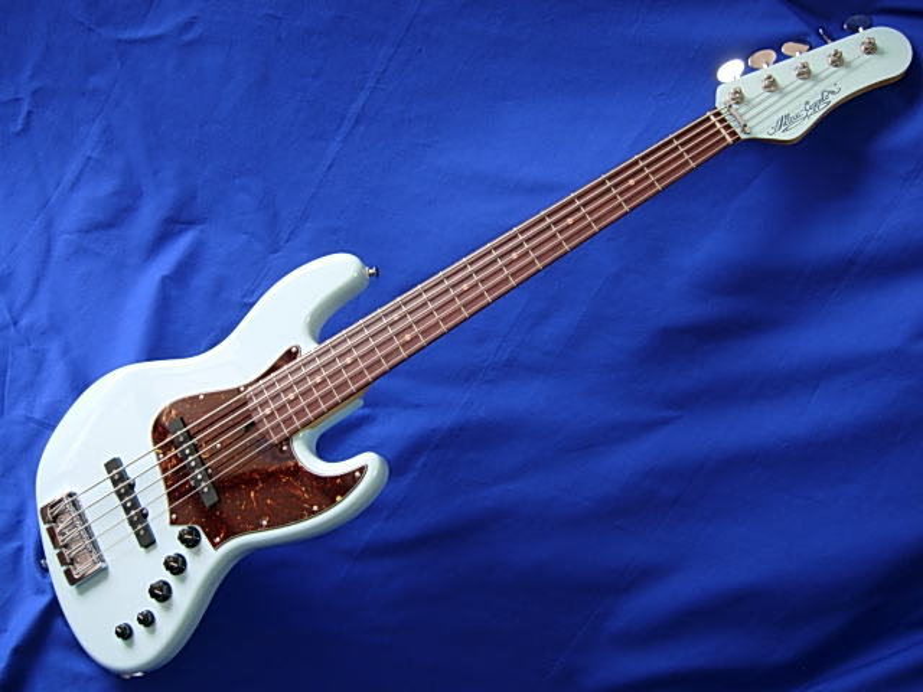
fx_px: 960
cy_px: 346
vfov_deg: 39.7
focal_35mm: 36
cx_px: 462
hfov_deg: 51.4
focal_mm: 7.5
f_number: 2.7
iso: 50
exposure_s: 1/10.9
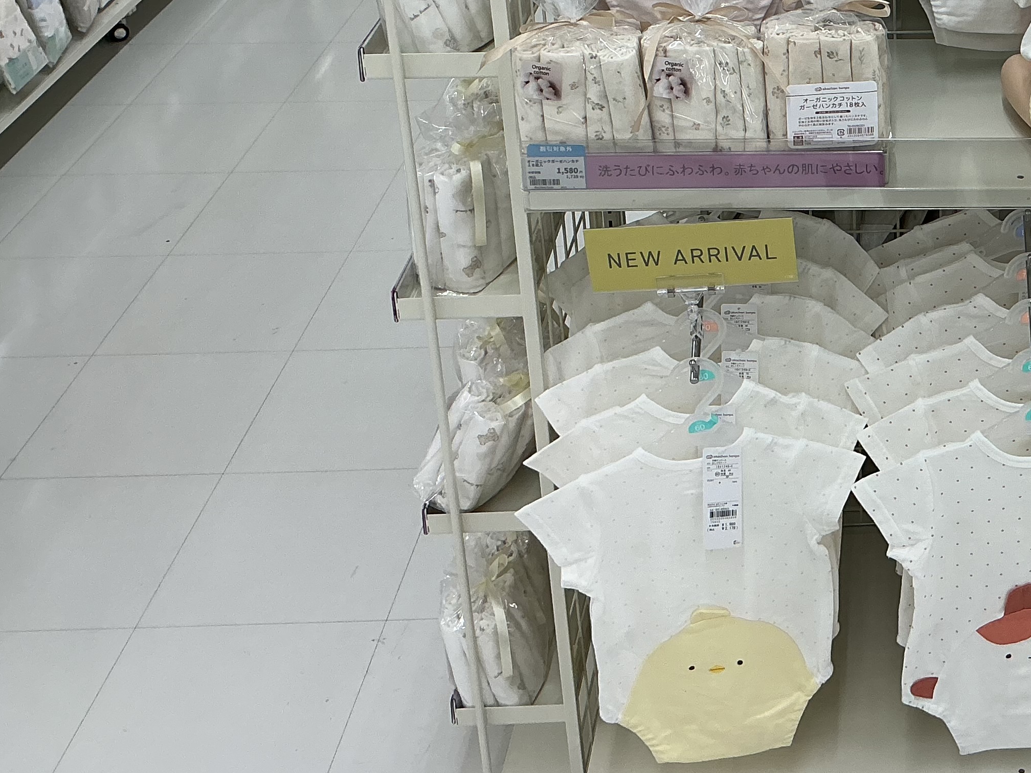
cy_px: 36
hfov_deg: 31.0
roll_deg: -1.3
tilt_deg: -21.7
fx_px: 1727
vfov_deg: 24.3
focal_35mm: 58
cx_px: 1011
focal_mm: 3
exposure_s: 1/100
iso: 32
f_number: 1.8
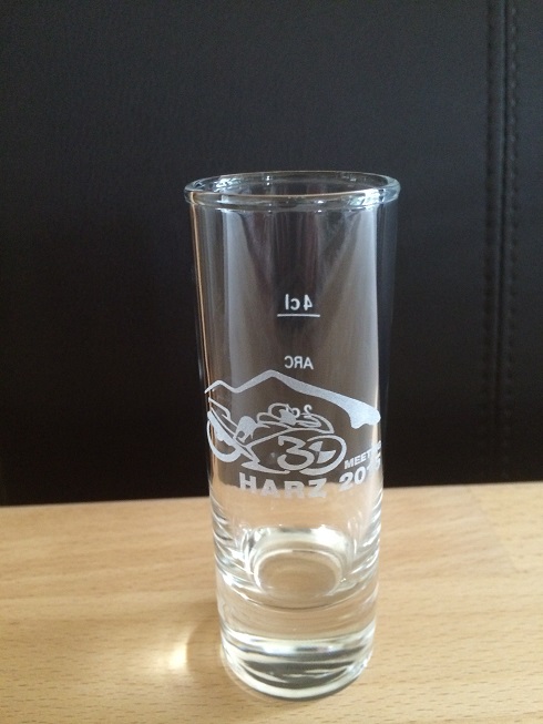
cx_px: 272
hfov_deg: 46.8
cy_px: 362
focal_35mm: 30
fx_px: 627
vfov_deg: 60.0
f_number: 2.2
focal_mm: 4.12
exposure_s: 1/24
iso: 320
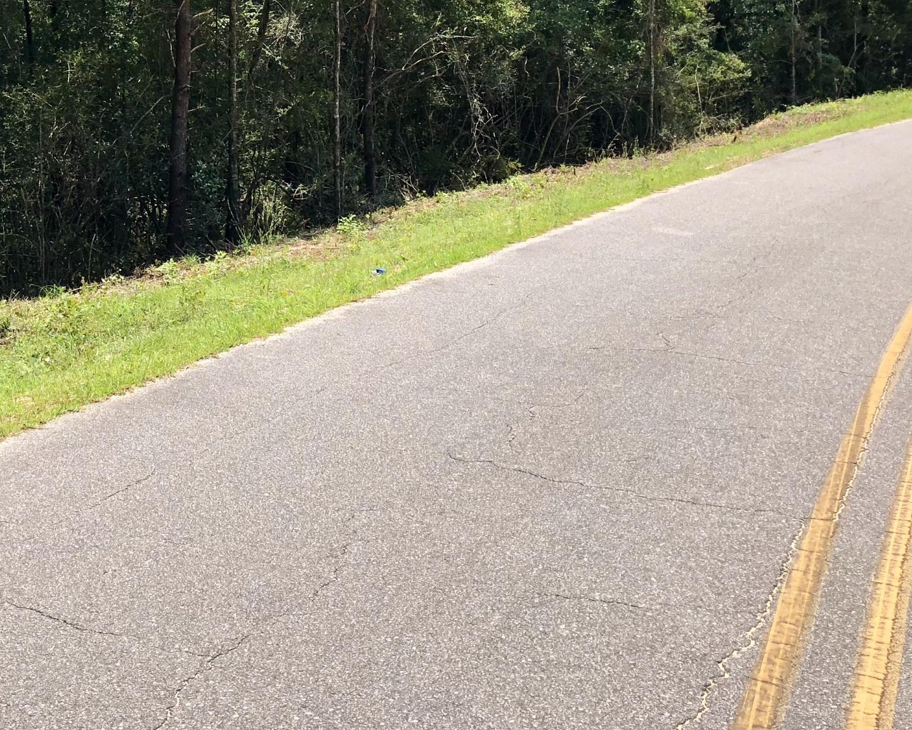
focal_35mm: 57
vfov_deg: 25.7
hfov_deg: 31.5
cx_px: 94
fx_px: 1539
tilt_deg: +3.4
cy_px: 48
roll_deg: +1.3
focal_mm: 3.99
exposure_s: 1/1066
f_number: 1.8
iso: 20
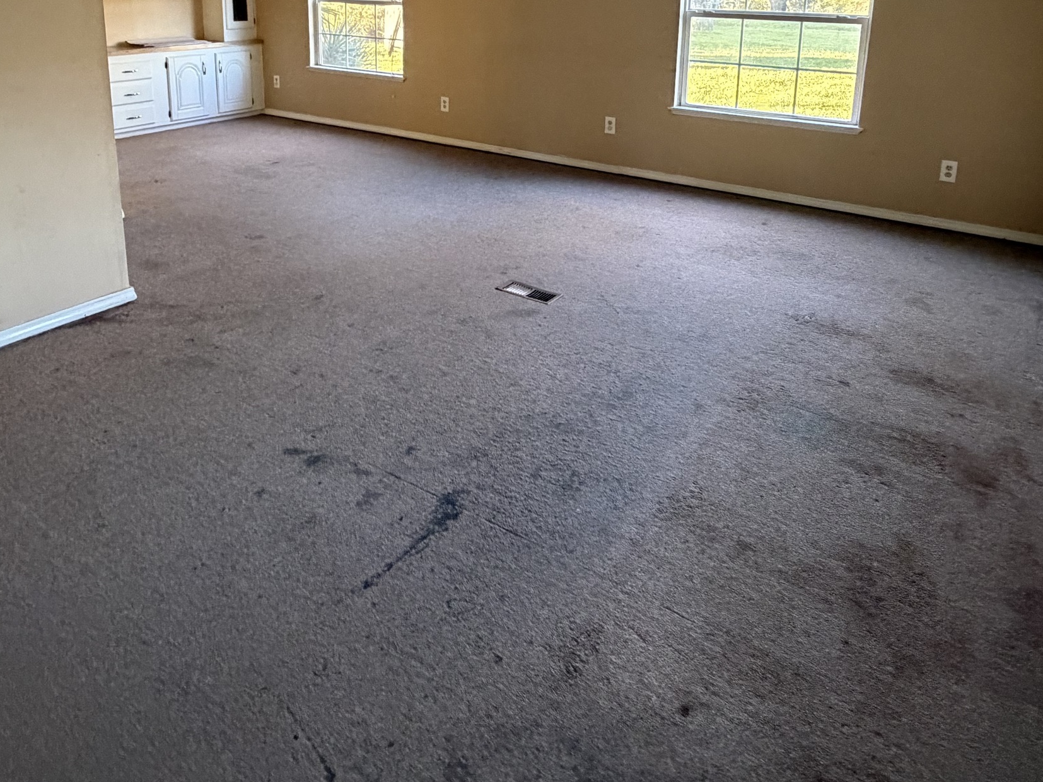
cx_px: 492
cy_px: 130
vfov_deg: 49.2
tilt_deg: -11.7
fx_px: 784
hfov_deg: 67.2
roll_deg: -0.4
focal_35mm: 26
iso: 640
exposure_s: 1/60
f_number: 2.2
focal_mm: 2.22
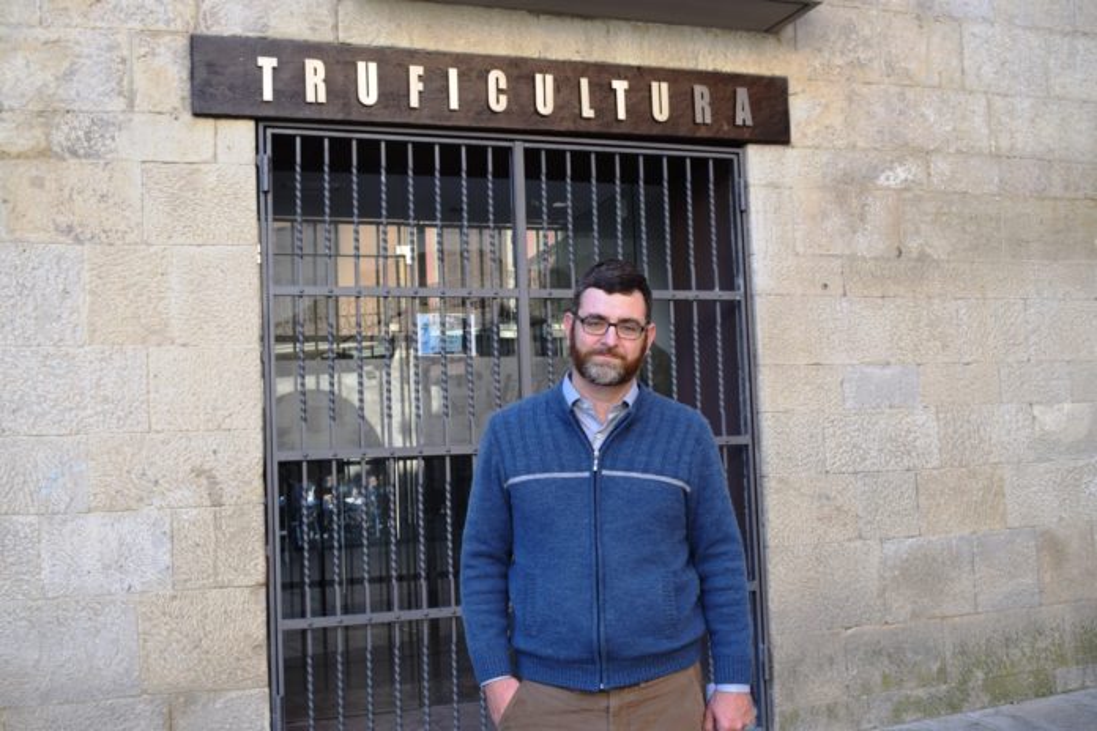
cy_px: 366
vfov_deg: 34.2
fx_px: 1188
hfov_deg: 49.6
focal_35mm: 39
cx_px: 548
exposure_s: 1/200
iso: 400
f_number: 7.1
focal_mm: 26
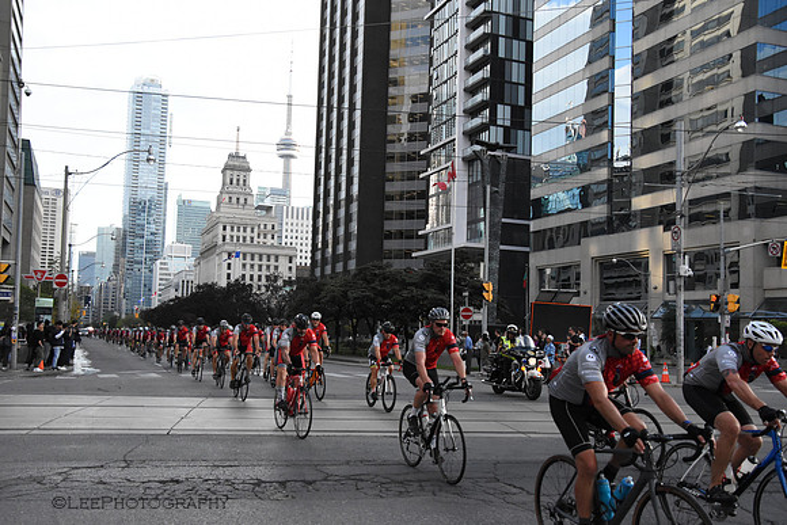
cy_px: 262
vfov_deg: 38.4
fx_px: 754
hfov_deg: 55.1
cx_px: 394
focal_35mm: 34
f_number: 4.8
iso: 4000
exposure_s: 1/4000
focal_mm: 23
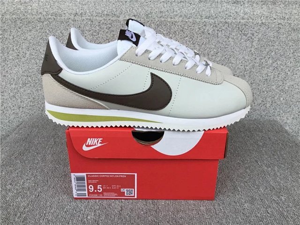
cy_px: 112
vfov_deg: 45.4
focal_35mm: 31
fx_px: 269
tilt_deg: -21.6
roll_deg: -0.8
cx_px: 150
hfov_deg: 58.4
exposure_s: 1/429
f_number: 2.4
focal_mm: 3.3
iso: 25
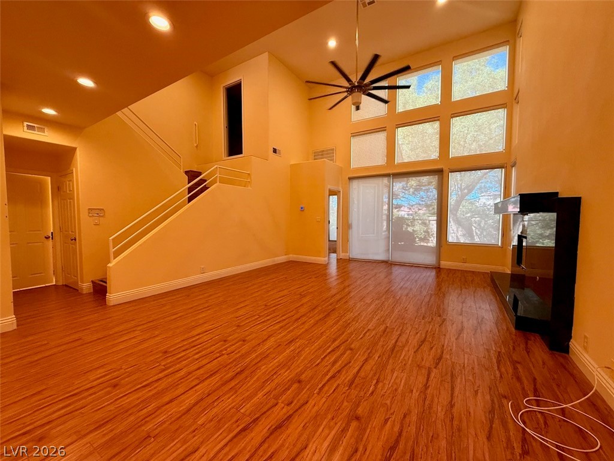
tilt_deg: -2.5
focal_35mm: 14
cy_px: 230
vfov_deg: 85.7
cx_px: 307
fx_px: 248
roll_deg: +0.1
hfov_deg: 102.1
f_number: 2.2
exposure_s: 1/120
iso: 320
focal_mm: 2.22
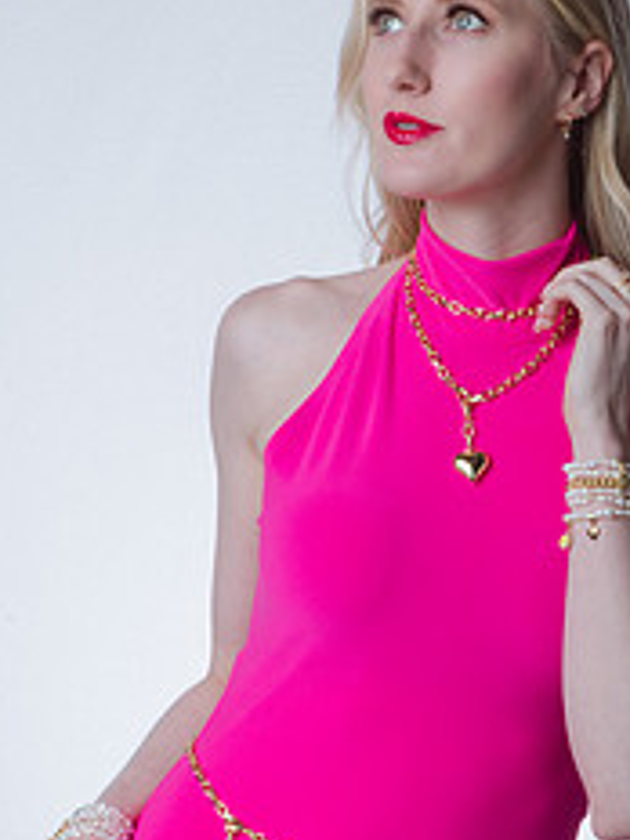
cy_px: 456
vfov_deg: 10.1
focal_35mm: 196
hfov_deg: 7.6
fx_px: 4756
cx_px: 409
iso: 400
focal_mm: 105
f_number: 32
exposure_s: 1/250
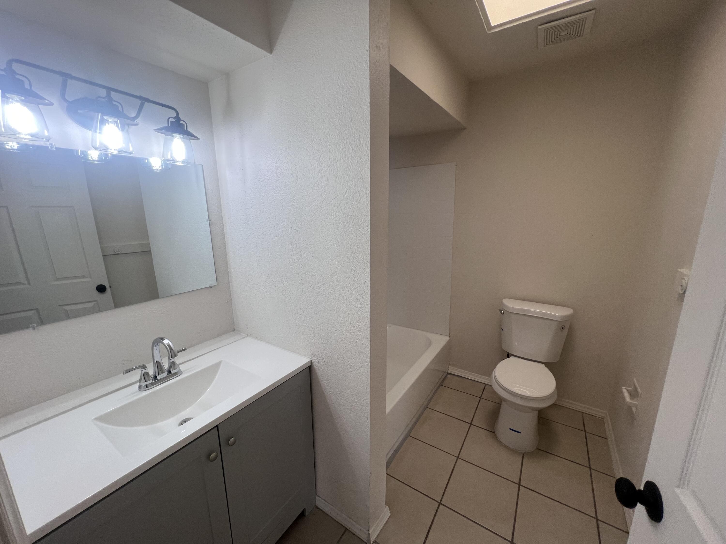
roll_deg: +0.3
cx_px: 363
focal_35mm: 13
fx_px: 273
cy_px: 272
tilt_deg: -12.6
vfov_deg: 89.9
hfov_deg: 106.2
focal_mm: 1.57
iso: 64
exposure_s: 1/120
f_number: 1.8
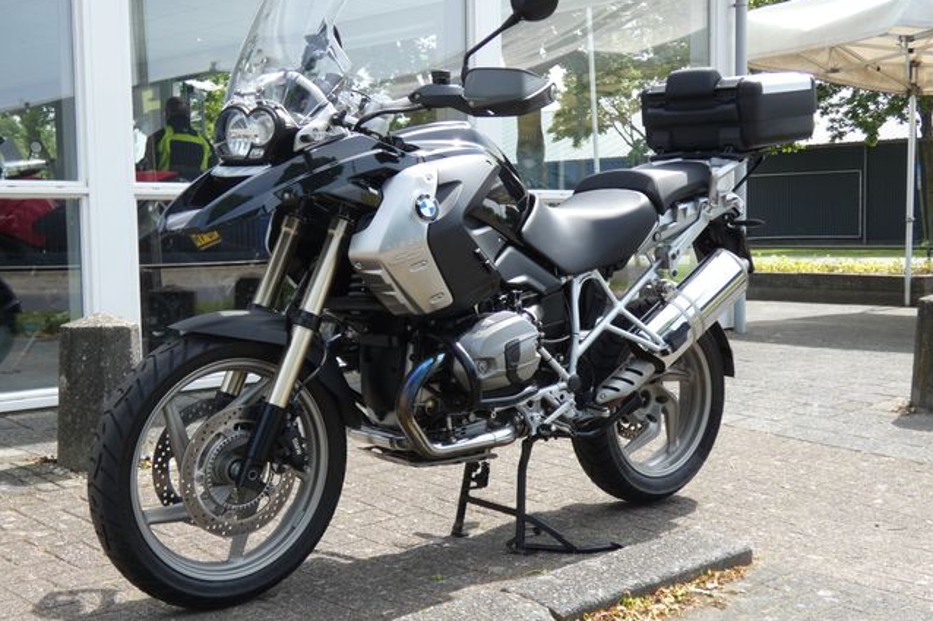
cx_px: 466
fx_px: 1244
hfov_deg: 41.1
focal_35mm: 48
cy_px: 319
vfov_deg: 28.1
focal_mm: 8.2
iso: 80
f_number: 3.8
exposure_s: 1/250
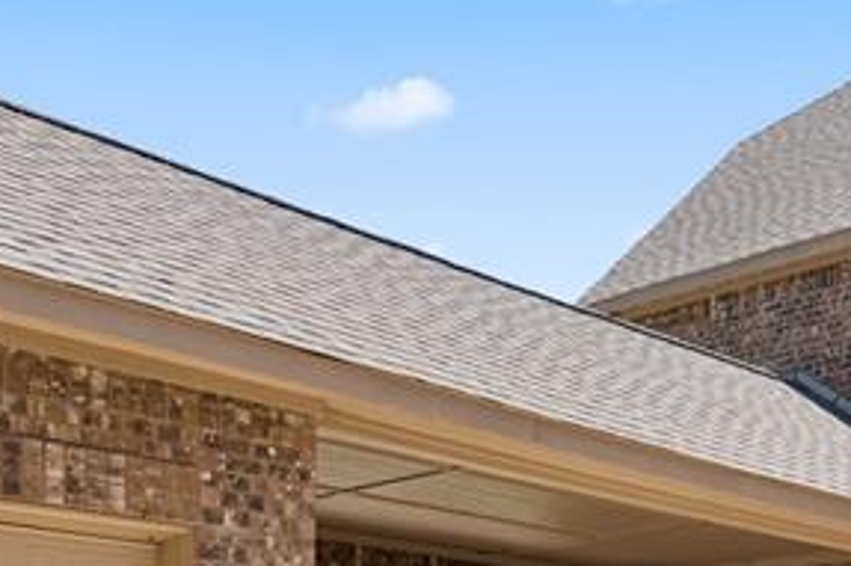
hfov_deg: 33.0
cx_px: 786
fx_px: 1347
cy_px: 747
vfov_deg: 21.4
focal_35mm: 57
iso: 200
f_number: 5.6
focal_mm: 16
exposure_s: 1/800
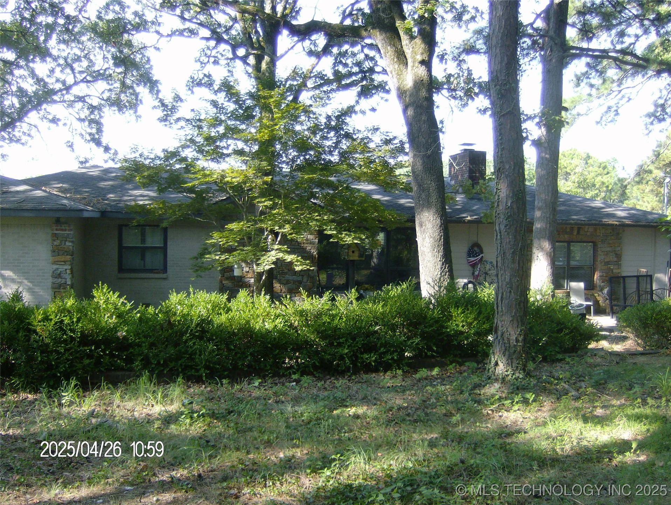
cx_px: 336
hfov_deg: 51.3
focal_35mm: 36
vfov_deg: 39.7
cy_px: 252
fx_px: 699
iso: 100
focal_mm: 6
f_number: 2.8
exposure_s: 1/183
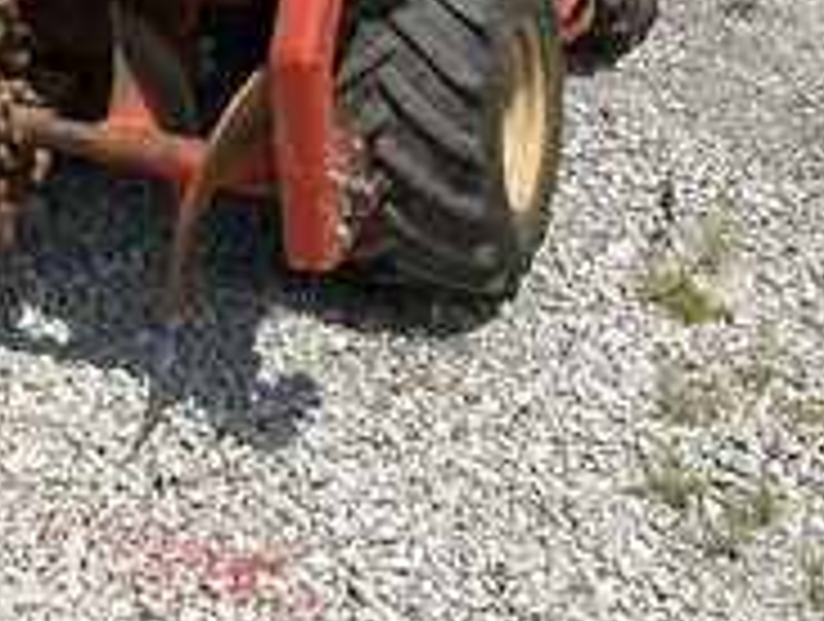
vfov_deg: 17.4
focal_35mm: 78
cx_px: -23
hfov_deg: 23.8
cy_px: -259
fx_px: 1860
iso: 50
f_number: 1.5
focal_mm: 5.7
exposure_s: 1/5587
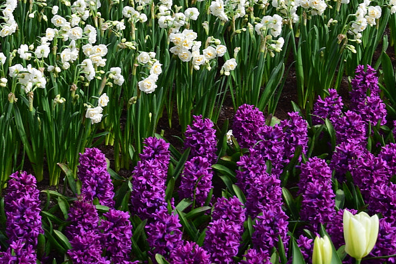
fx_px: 1331
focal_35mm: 121
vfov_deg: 11.3
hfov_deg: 16.9
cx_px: 156
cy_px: 65
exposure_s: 1/160
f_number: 6.3
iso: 200
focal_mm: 30
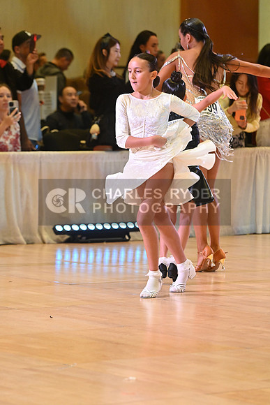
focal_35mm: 165
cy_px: 202
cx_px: 135
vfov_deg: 12.4
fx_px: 1855
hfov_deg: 8.3
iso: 4000
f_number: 5.6
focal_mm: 165
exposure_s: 1/400
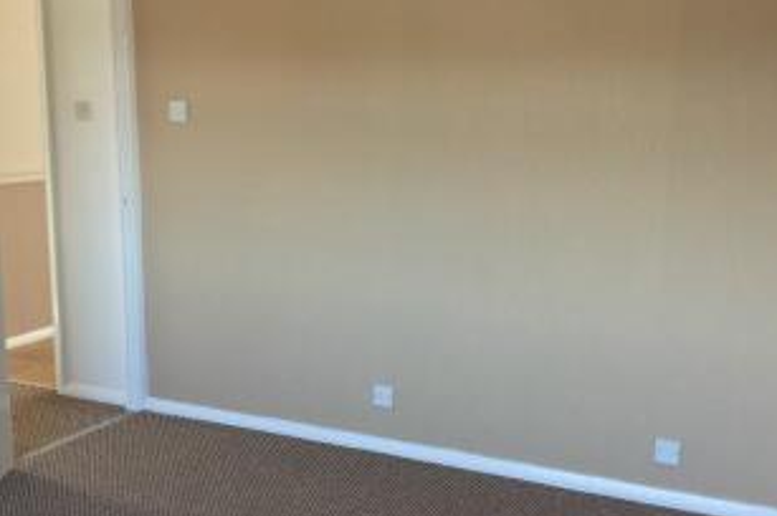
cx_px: 413
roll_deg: -2.2
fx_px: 927
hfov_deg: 45.4
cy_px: 300
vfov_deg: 31.1
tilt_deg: -11.7
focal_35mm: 43
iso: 64
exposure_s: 1/33
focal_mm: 4.15
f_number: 2.2
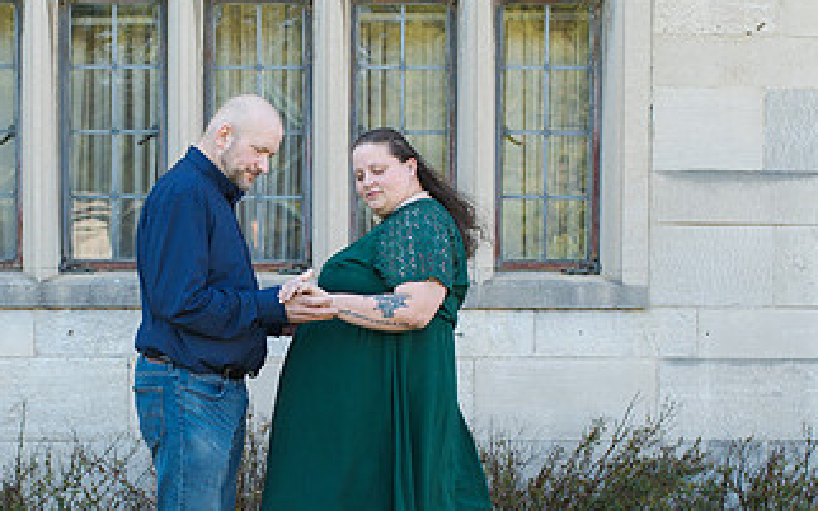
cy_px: 359
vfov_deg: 16.7
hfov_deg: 26.3
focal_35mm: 78
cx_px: 244
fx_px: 1738
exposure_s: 1/320
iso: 200
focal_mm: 35
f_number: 3.2
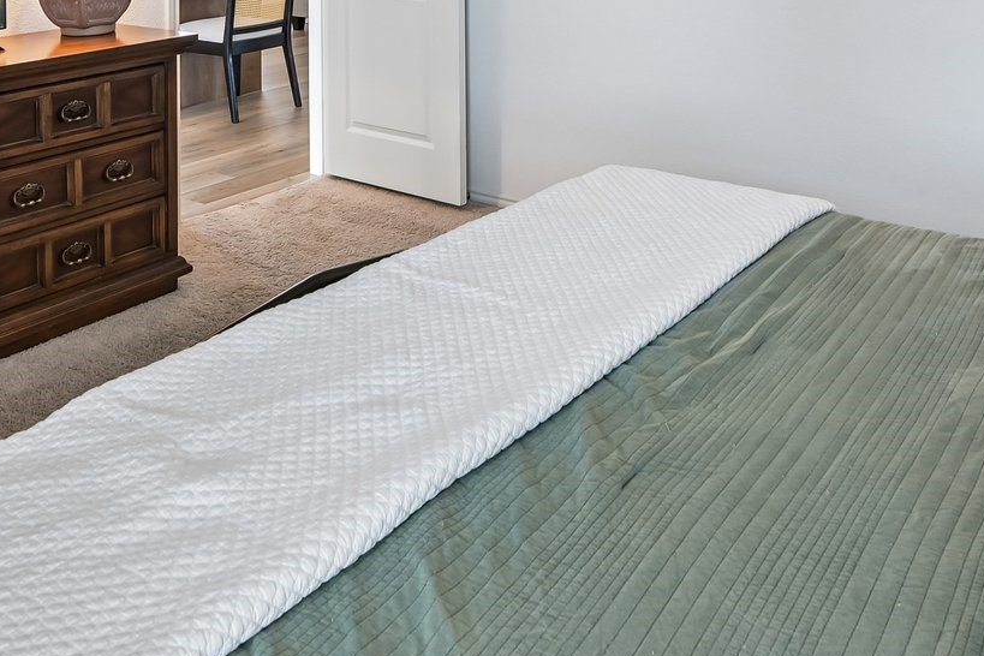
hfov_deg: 48.4
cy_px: -142
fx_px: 1093
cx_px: 519
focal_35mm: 40
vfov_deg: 28.7
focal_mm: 16
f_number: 8
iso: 400
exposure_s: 1/8
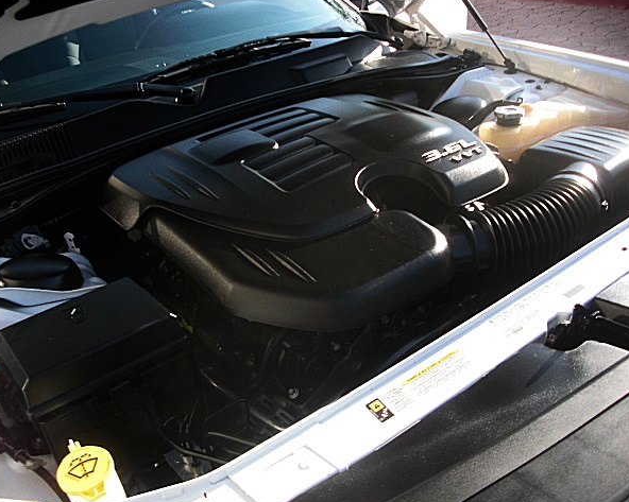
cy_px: 250
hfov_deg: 47.9
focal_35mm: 38
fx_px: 707
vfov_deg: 39.1
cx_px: 293
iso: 50
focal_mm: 6.3
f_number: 2.8
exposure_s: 1/250
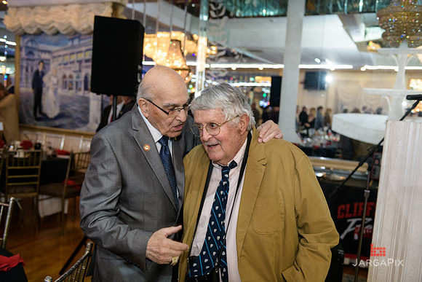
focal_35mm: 35
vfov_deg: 37.9
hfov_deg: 54.4
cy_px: 141
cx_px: 211
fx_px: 410
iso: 1600
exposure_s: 1/125
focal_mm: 35
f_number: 3.2
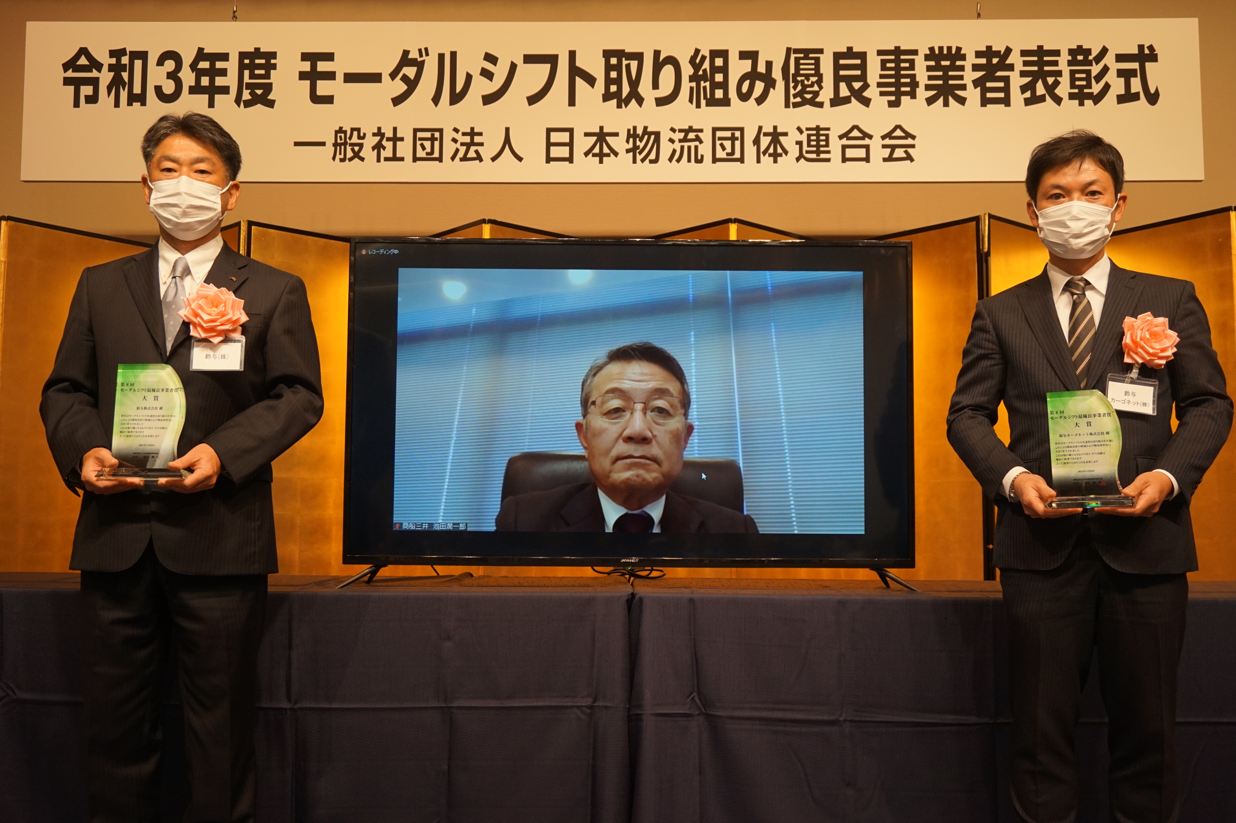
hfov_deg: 55.1
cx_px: 618
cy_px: 412
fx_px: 1184
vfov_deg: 38.3
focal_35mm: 34
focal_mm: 23
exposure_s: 1/160
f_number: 4
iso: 320
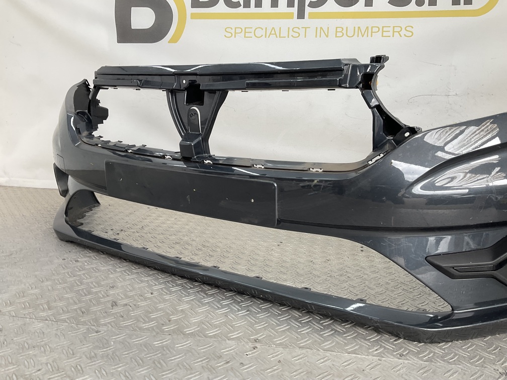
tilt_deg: -9.4
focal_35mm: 29
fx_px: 425
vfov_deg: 48.2
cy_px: 190
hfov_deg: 61.7
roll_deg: -4.5
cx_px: 254
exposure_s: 1/120
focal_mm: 3
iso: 20
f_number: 1.8
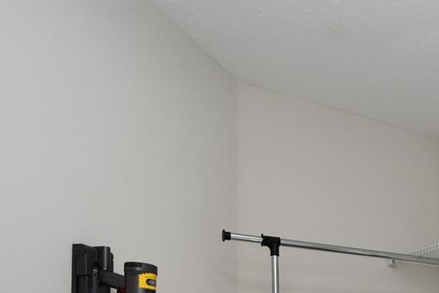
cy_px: 350
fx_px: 500
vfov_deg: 28.5
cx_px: 452
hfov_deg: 40.6
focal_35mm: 41
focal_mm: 10
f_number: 7.1
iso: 100
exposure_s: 1/100
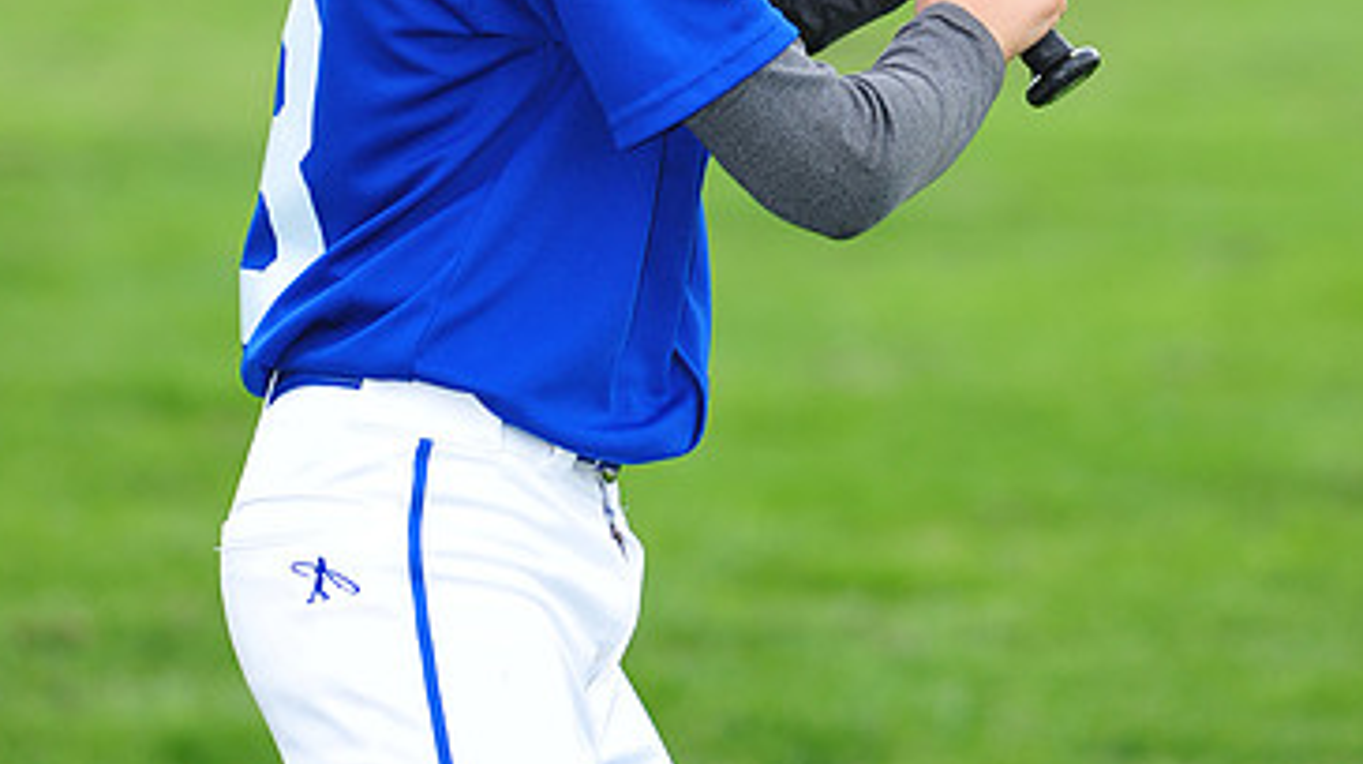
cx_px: 667
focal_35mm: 309
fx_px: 11158
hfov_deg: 7.0
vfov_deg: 3.9
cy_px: -251
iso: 400
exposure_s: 1/500
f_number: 5
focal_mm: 185
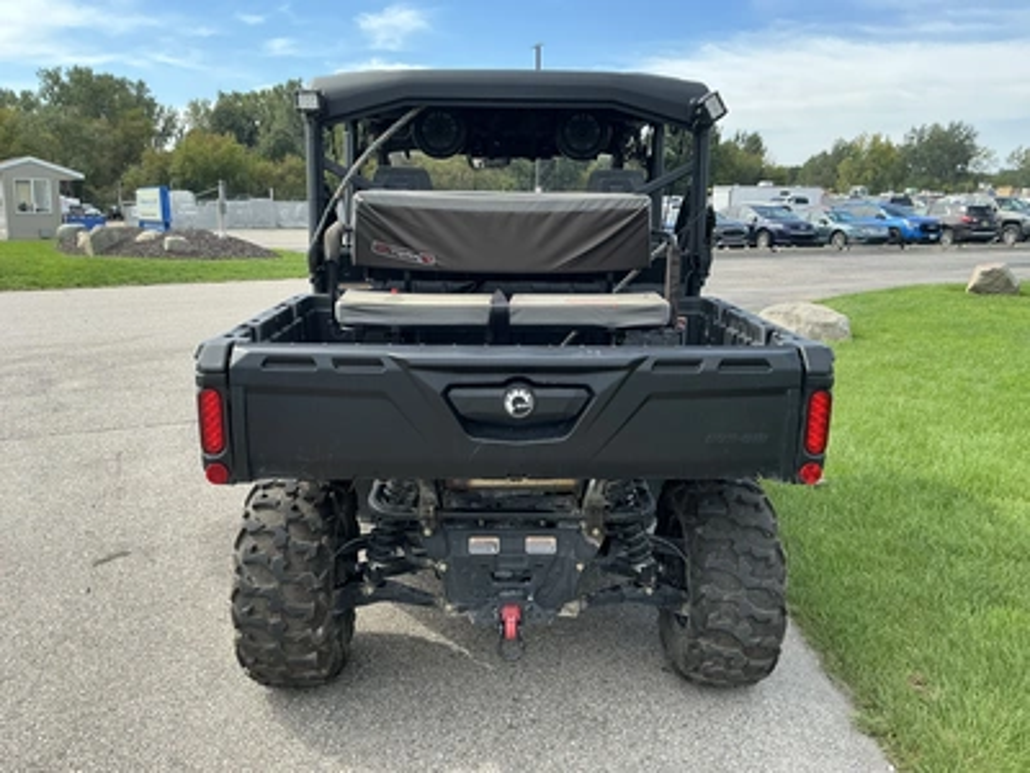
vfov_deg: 49.7
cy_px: 386
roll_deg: -0.3
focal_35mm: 28
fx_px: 833
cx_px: 515
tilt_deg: -11.0
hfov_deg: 63.4
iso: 25
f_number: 1.8
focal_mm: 3
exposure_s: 1/534
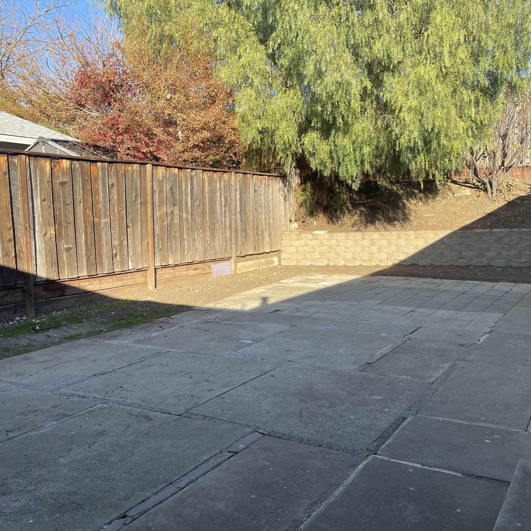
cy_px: 266
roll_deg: +0.7
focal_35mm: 30
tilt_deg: -6.8
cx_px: 284
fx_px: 521
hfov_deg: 54.0
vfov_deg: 54.0
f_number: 1.6
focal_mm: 5.1
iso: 32
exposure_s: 1/994
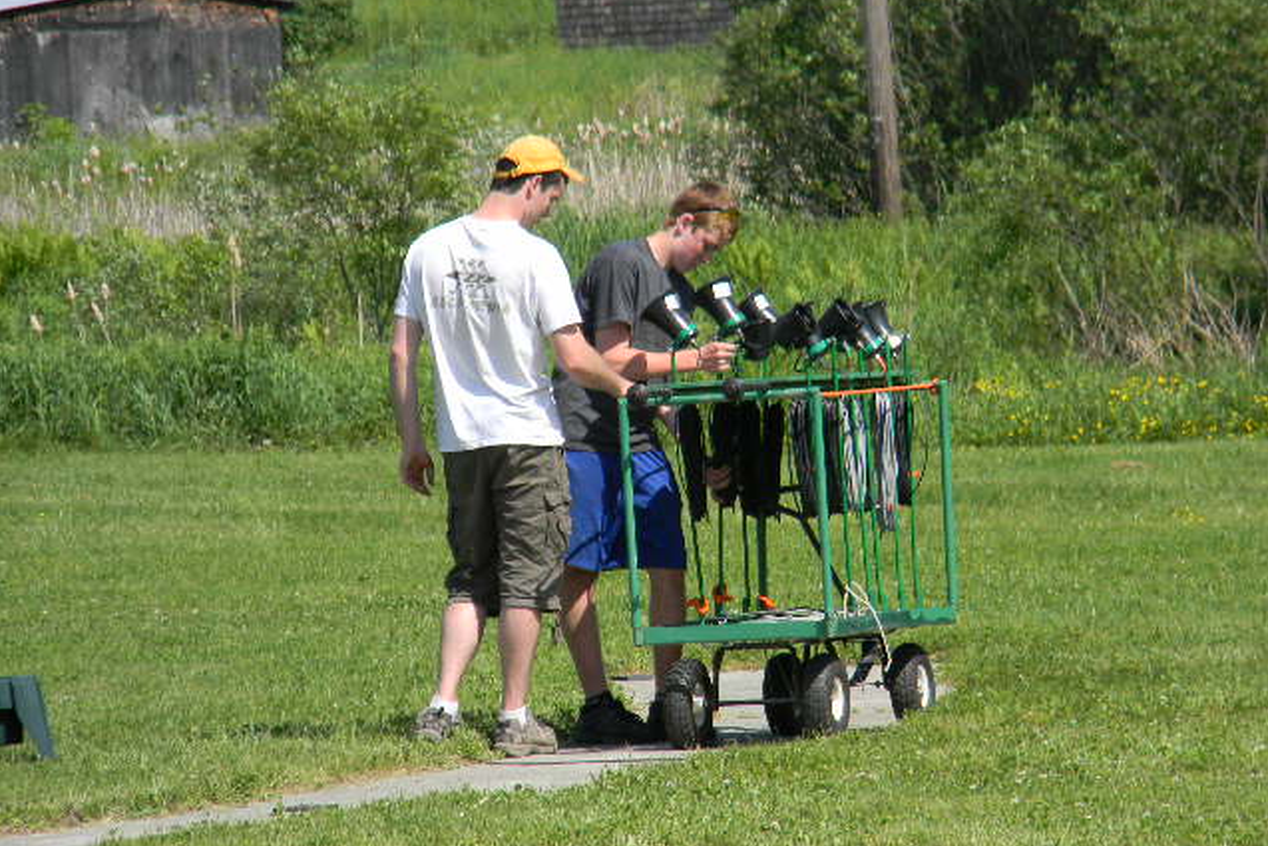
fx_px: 12330
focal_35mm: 350
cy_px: 452
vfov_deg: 3.9
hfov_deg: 5.9
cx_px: 633
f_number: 5.4
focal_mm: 60.7
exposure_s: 1/355
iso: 80
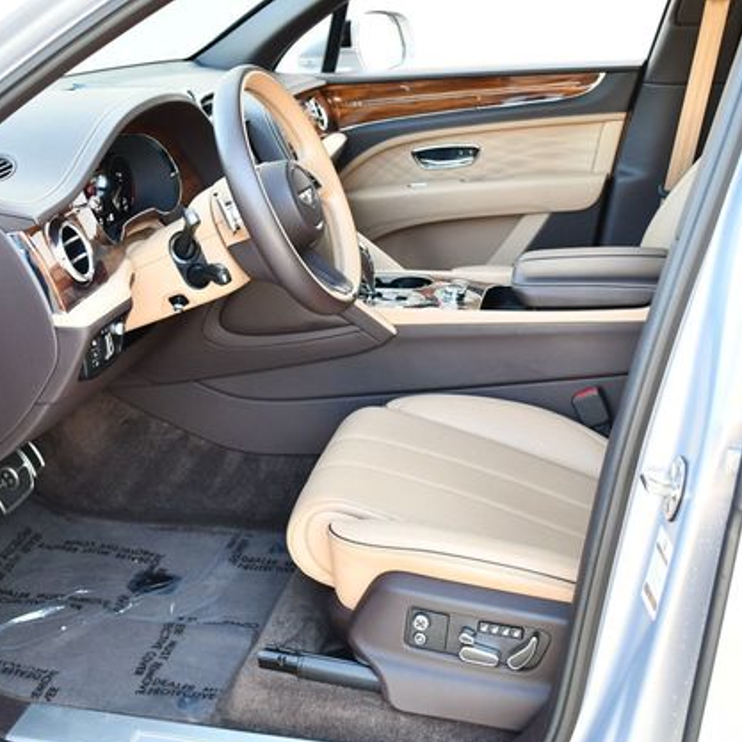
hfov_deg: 35.9
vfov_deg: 36.1
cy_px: 379
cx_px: 301
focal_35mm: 47
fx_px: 1140
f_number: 3.5
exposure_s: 1/160
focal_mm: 18
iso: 800
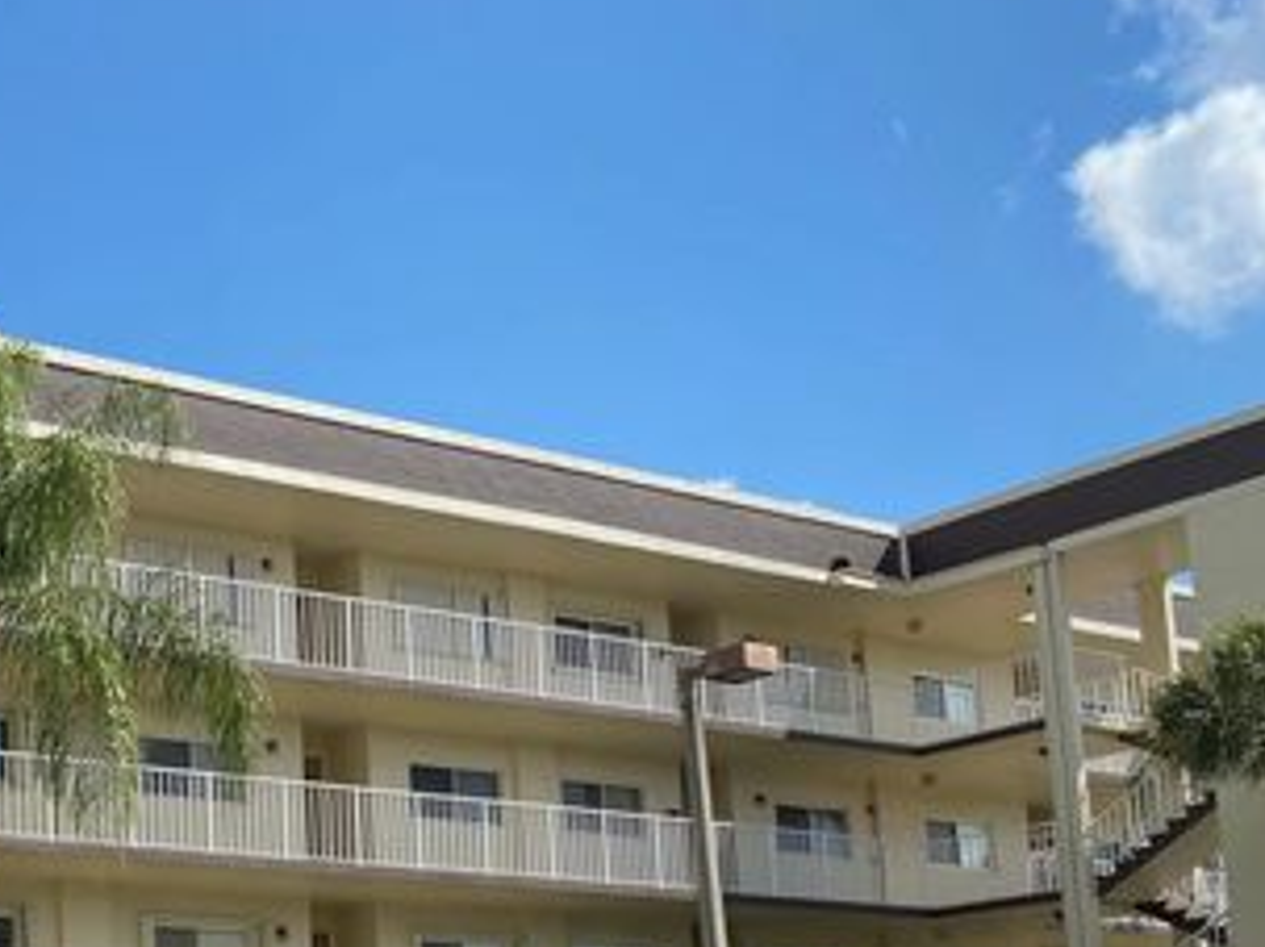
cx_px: -63
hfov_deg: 31.7
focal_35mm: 55
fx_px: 2009
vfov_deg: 25.3
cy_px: 934
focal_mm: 4.25
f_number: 1.8
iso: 32
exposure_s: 1/2410
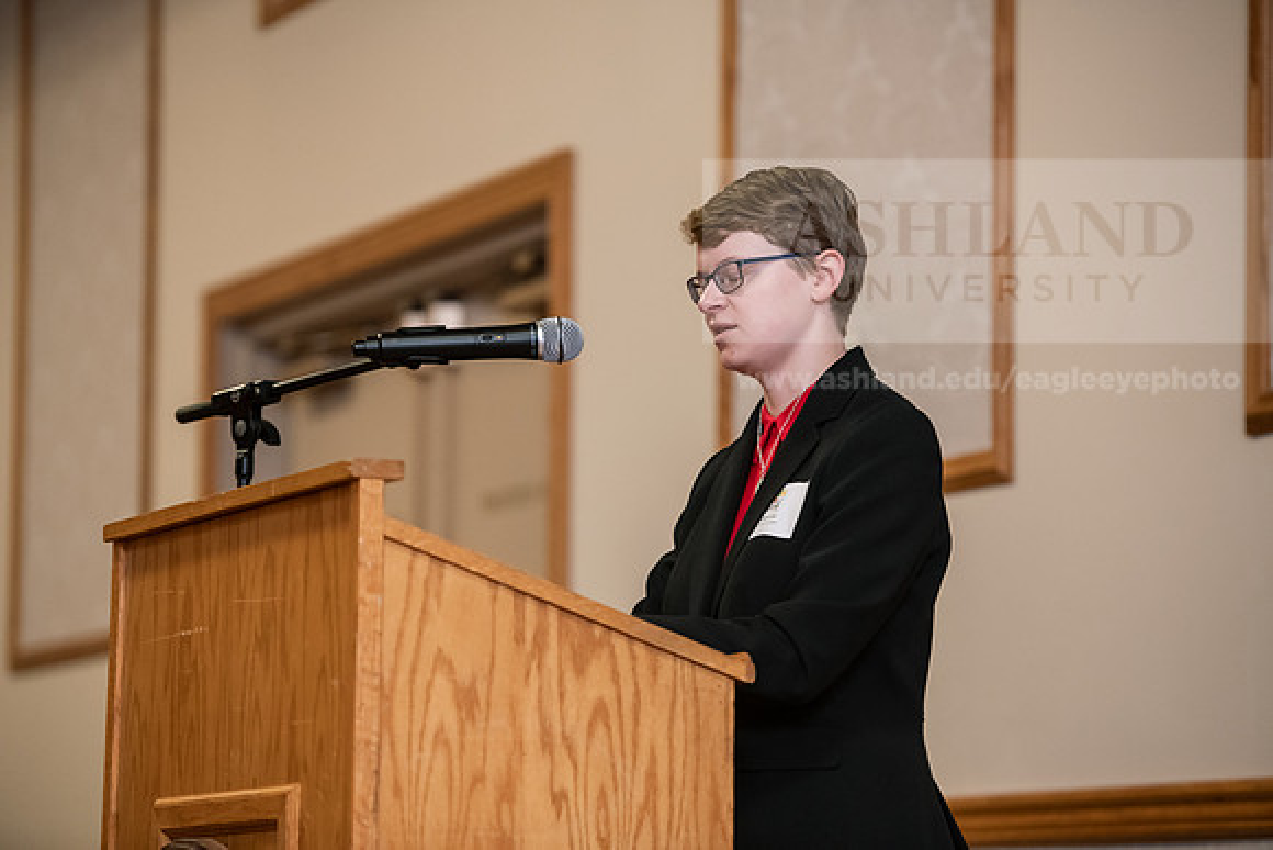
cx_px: 636
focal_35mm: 140
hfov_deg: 14.7
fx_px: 4951
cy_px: 425
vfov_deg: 9.8
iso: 2500
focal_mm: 140
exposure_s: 1/200
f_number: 3.2
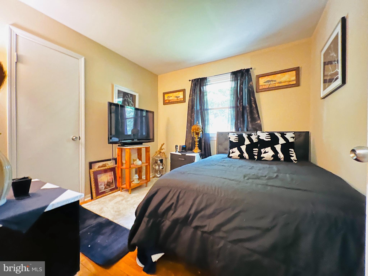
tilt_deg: -1.0
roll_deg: -0.7
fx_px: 138
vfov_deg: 89.9
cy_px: 138
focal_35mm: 13
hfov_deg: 106.2
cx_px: 184
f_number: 1.8
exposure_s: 1/15
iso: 1600
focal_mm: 1.57
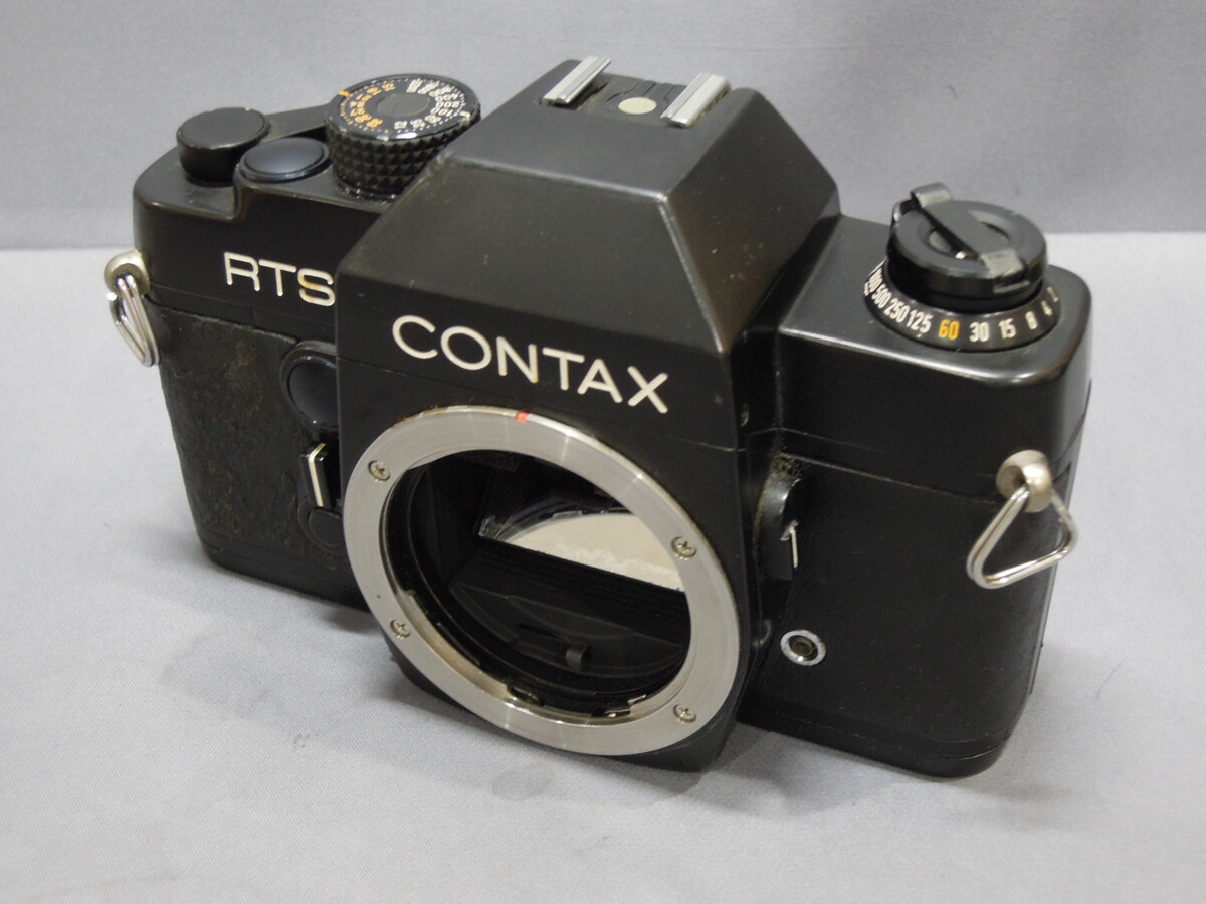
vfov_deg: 29.1
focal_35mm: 50
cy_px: 452
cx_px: 603
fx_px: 1742
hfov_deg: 38.2
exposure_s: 1/15
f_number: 3.7
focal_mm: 9
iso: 400
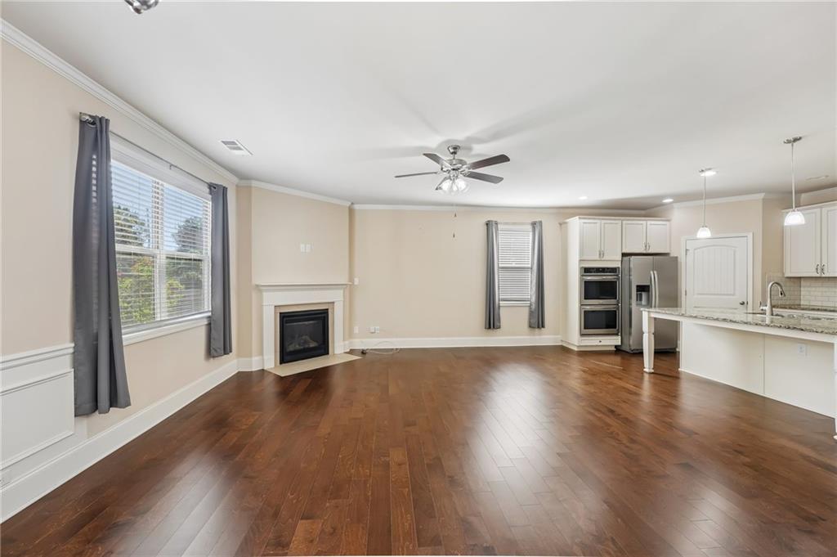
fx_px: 325
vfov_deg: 81.1
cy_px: 278
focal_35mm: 14
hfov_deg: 104.3
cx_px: 418
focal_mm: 14
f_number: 8
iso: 320
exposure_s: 1/20
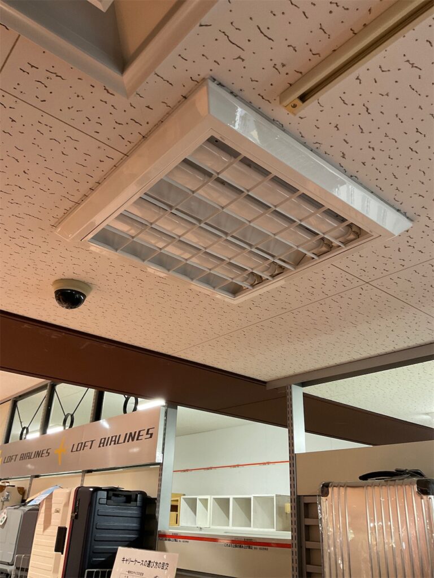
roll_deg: -3.1
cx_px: 217
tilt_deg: +25.6
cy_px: 289
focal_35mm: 29
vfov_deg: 61.7
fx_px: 485
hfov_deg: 48.2
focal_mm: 3
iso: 100
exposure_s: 1/50
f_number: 1.8
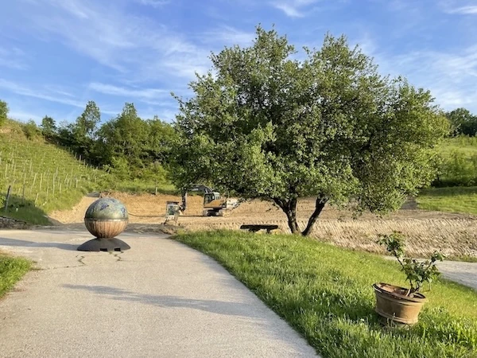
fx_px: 358
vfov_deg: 53.1
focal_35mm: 26
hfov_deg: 67.3
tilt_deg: +8.1
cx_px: 238
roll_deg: +0.9
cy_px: 179
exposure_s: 1/903
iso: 32
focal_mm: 4.2
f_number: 1.6
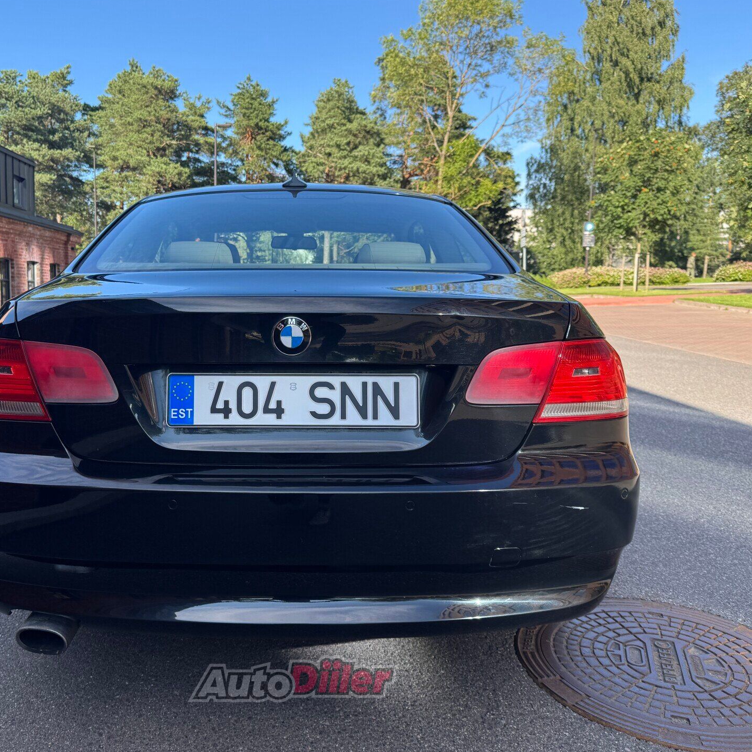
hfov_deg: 55.1
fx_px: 713
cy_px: 370
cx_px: 293
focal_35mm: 29
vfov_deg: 55.6
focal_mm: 6.76
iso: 80
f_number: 1.78
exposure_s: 1/1261
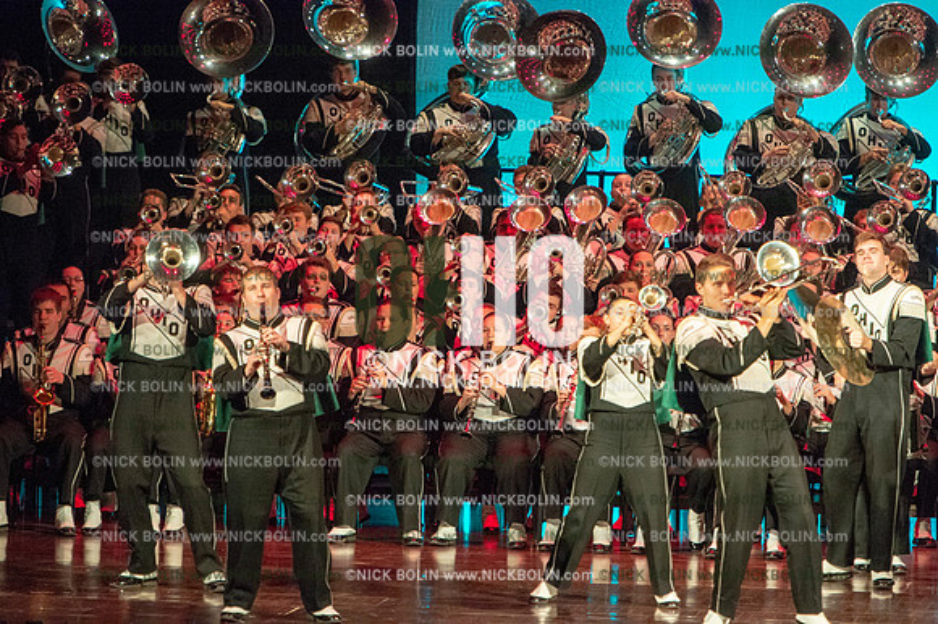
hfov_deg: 9.0
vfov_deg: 6.0
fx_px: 5989
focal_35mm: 230
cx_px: 469
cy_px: 312
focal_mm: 230
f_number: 5.6
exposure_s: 1/320
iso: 8000
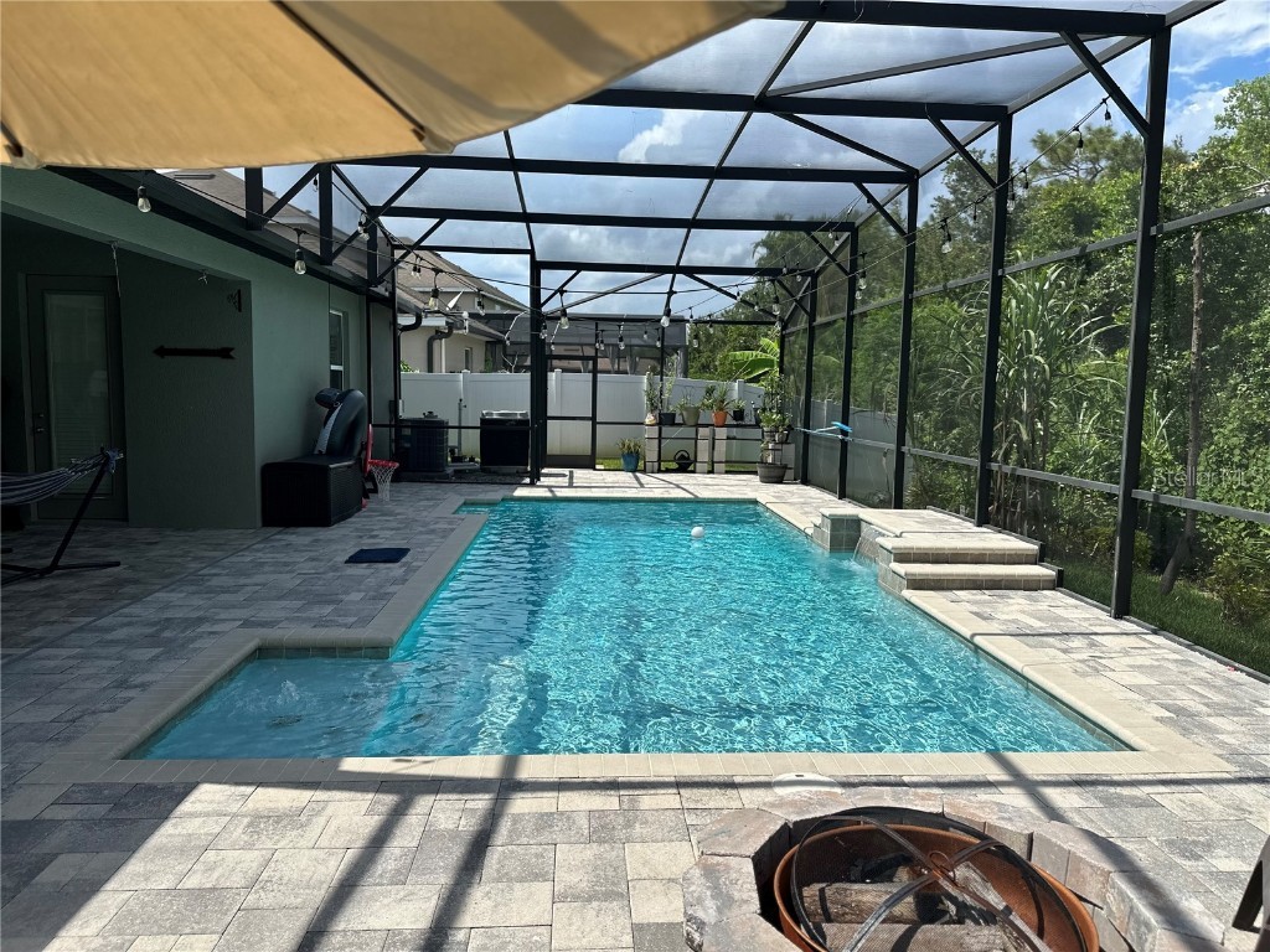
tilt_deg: -5.5
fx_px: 881
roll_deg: -0.8
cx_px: 635
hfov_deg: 71.6
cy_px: 476
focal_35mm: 24
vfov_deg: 56.8
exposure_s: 1/4016
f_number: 1.78
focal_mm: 6.86
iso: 80
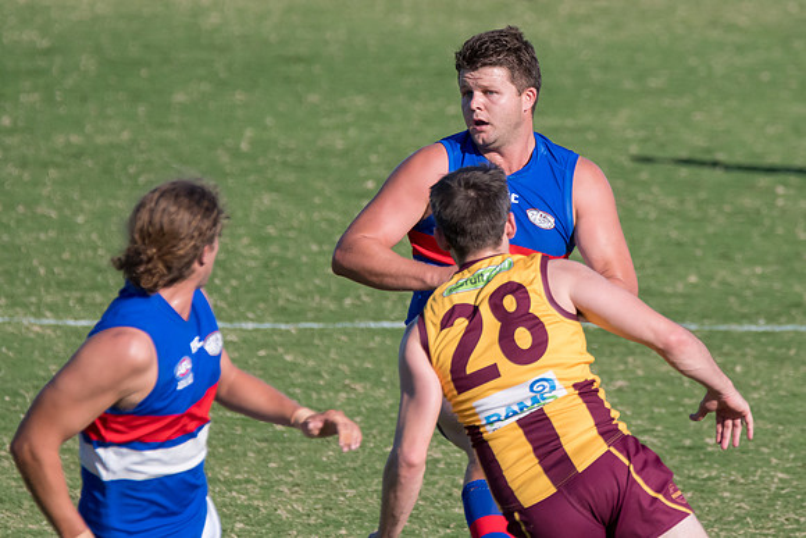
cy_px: 209
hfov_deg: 2.0
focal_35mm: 1010
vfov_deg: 1.4
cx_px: 430
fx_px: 22617
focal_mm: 550
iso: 800
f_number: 8
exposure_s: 1/4000
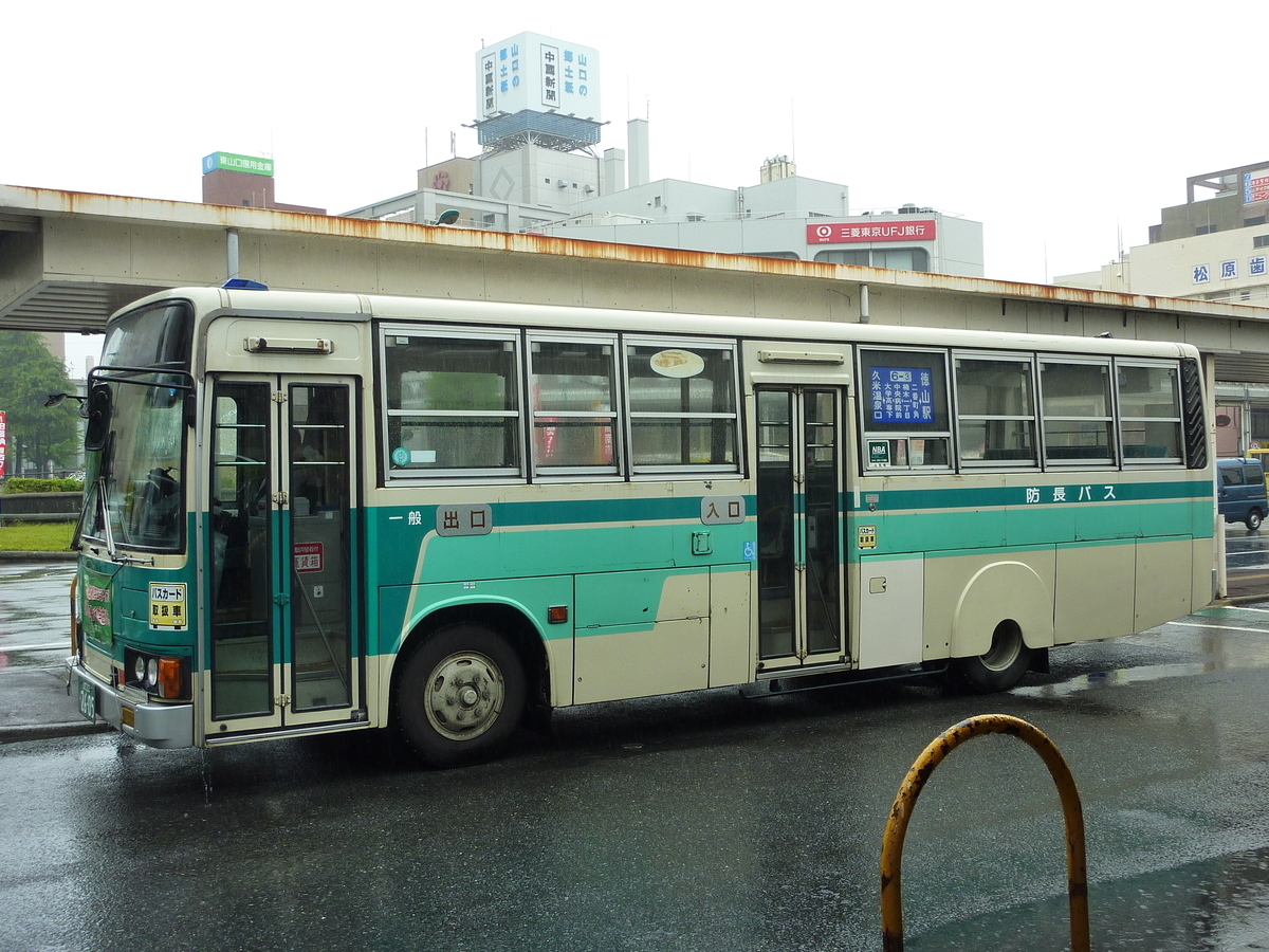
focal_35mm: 37
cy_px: 476
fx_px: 1356
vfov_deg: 38.7
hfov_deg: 50.1
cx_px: 634
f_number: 4
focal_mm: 6.1
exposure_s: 1/125
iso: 125
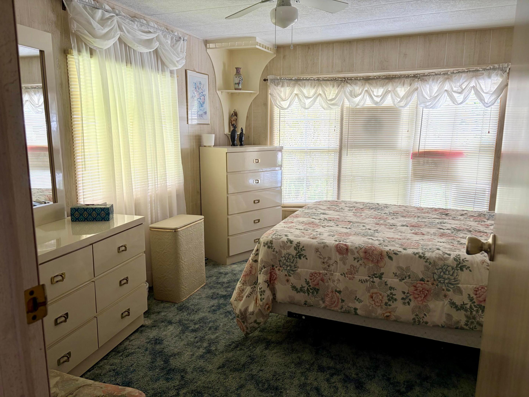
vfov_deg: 53.1
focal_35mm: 26
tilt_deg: -9.1
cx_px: 264
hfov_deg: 67.3
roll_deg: +0.2
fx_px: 397
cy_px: 198
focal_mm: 5.96
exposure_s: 1/121
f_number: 1.6
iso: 50
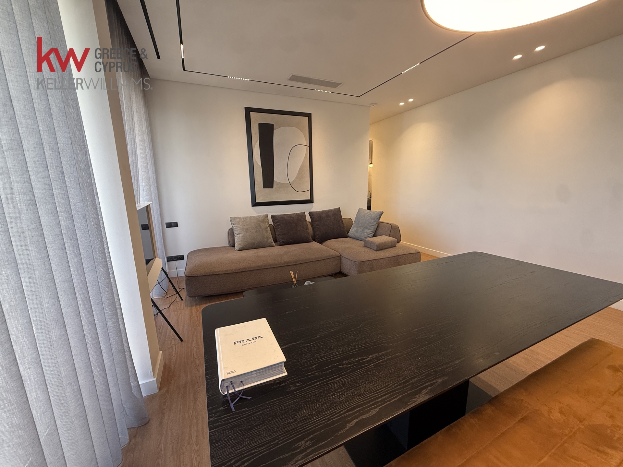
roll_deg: +0.5
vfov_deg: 85.7
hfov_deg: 102.1
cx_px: 312
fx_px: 252
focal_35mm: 14
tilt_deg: -11.0
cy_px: 234
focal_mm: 2.22
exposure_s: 1/99
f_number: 2.2
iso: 160
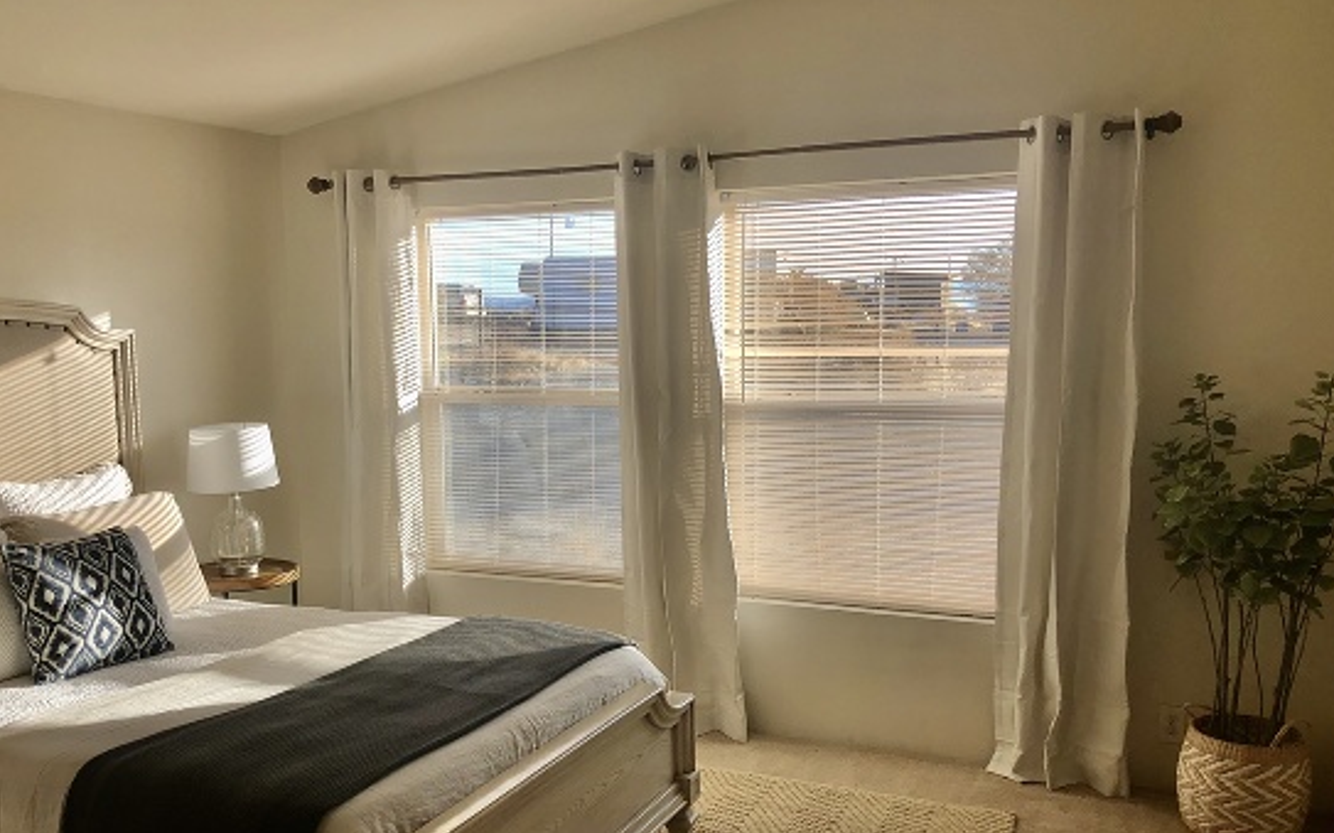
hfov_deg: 55.2
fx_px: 1272
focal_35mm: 35
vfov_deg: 36.1
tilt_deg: -8.5
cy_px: 504
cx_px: 585
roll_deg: -0.5
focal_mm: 3.99
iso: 20
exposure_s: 1/415
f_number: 1.8
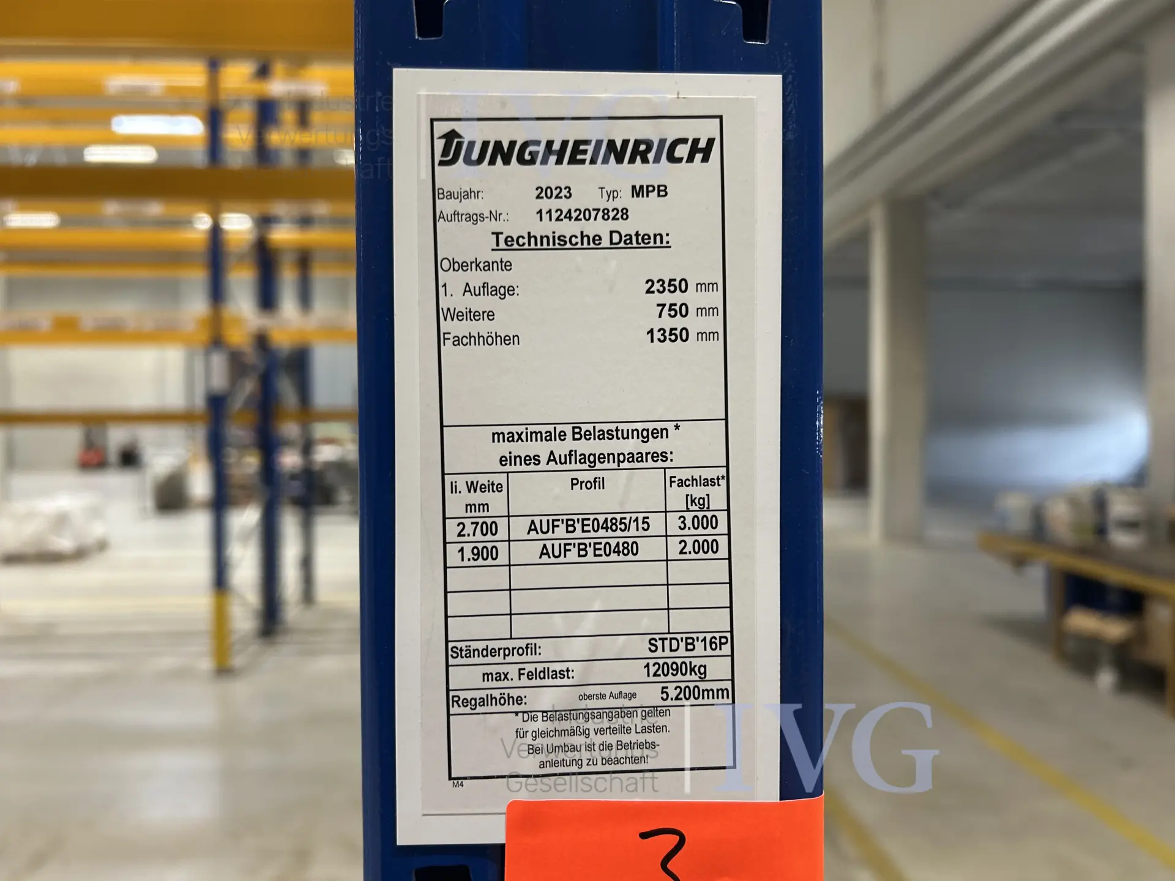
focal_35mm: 26
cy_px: 440
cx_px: 588
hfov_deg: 67.3
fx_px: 883
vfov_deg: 53.1
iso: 125
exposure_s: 1/63
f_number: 1.5
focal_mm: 5.7
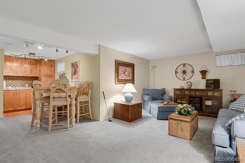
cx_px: 122
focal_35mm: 17
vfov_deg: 70.4
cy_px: 82
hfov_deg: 93.3
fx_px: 116
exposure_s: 8
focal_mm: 17
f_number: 9
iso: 250
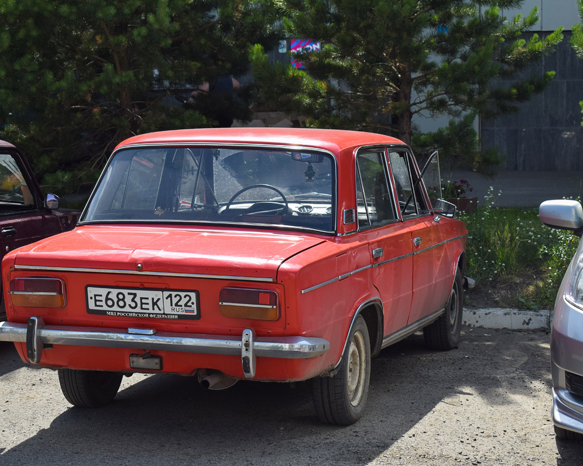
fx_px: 1346
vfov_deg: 19.7
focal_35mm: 78
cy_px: 233
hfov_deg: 24.4
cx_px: 248
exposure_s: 1/640
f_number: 6.3
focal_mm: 46
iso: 200
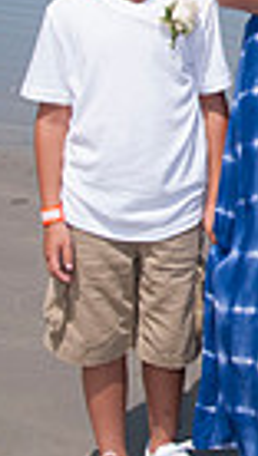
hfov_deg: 9.1
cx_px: 448
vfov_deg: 16.4
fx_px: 1551
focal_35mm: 128
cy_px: 10
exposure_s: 1/250
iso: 100
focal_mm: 25
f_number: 11
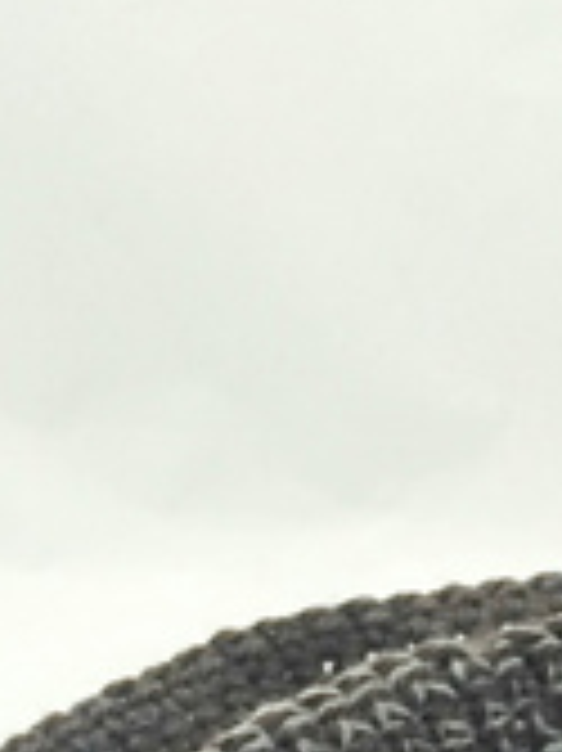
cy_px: 1274
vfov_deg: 15.6
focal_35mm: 111
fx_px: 2406
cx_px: 809
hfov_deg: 12.7
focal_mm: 4.15
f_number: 2.2
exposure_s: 1/40
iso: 40
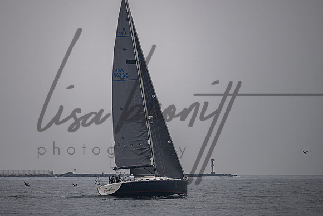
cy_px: 85
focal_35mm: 536
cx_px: 143
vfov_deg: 2.6
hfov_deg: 3.8
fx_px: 4811
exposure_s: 1/5000
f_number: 5.6
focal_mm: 400
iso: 400
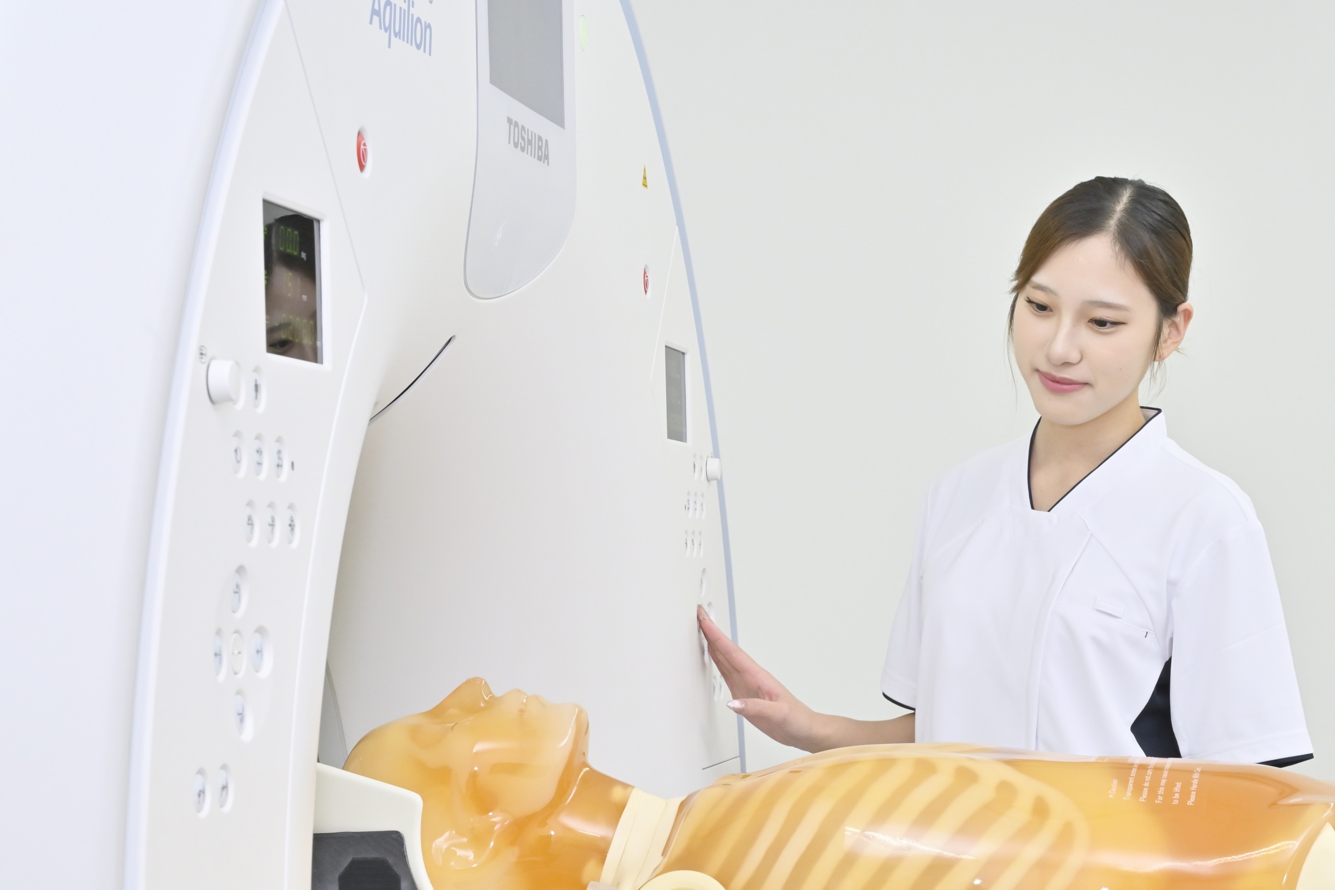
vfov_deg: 27.0
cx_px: 668
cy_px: 445
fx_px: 1854
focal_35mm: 50
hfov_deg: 39.6
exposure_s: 1/100
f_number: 10
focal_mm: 50
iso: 800
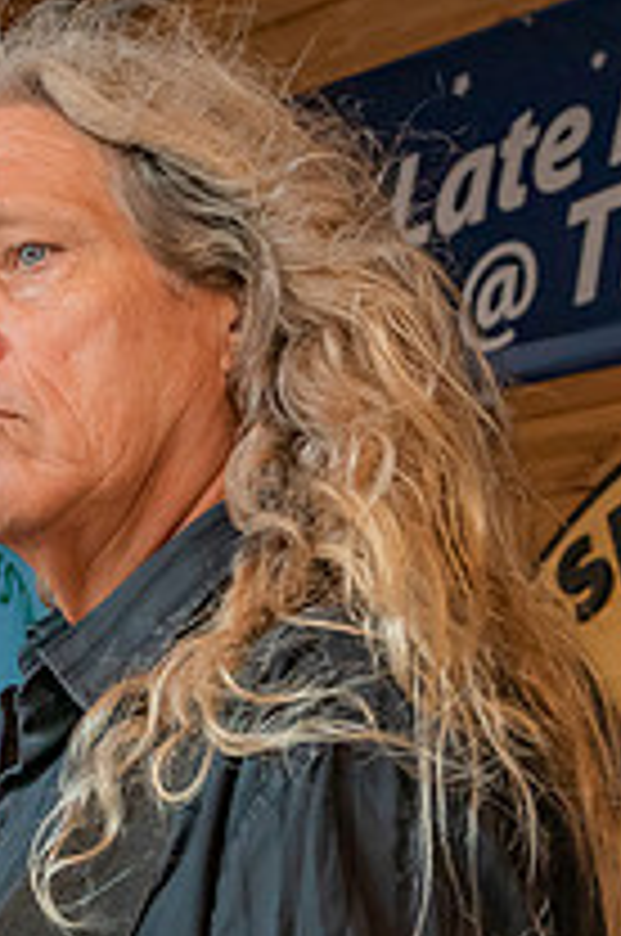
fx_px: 2726
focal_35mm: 105
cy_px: 913
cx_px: 131
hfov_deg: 12.9
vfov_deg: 19.0
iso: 800
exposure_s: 1/160
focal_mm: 26
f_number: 5.6
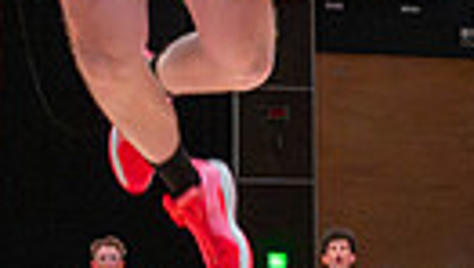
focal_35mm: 172
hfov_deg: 12.5
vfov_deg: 6.9
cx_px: 351
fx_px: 2164
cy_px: -223
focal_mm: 37
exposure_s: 1/400
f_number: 3.2
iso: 6400
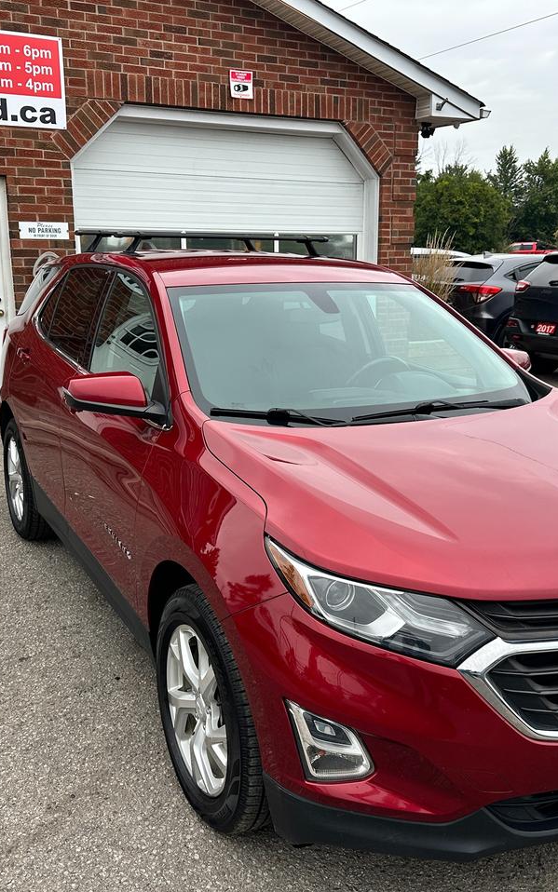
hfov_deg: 37.3
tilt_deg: -12.4
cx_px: 285
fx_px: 827
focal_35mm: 34
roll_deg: +0.2
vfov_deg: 56.7
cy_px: 446
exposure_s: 1/779
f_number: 1.78
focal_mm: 6.86
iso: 80
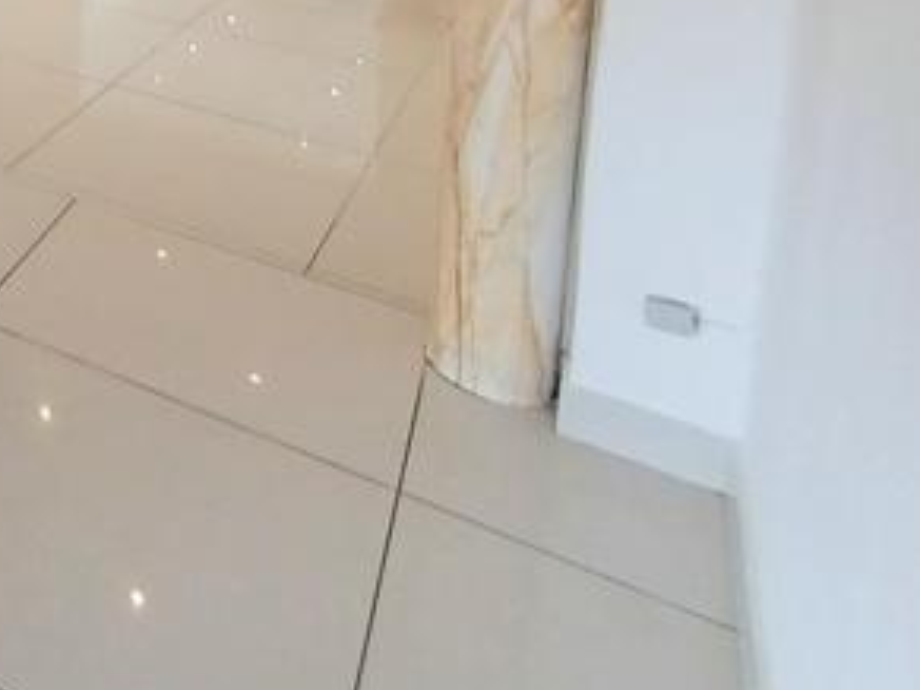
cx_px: -300
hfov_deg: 31.8
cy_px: -250
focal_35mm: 44
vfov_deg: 26.7
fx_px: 1169
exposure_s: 1/50.3
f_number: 2.2
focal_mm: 1.64
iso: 50
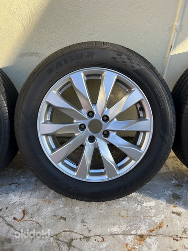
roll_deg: -0.5
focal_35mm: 26
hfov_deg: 53.1
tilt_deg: -39.8
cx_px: 94
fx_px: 188
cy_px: 126
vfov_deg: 67.3
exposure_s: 1/352
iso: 50
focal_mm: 5.7
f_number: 1.5
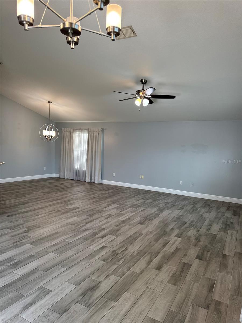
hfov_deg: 56.8
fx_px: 224
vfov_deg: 71.6
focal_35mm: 24
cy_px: 162
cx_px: 121
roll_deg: -2.5
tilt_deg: -3.6
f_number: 1.78
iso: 125
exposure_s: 1/120
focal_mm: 6.76
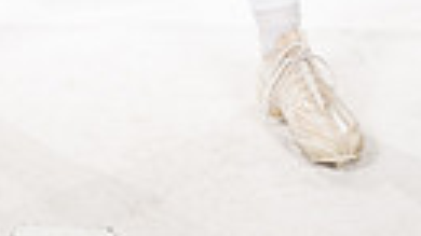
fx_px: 2221
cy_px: -391
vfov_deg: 5.8
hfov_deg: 10.8
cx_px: 146
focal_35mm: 199
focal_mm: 55
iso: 640
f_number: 8
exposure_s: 1/400
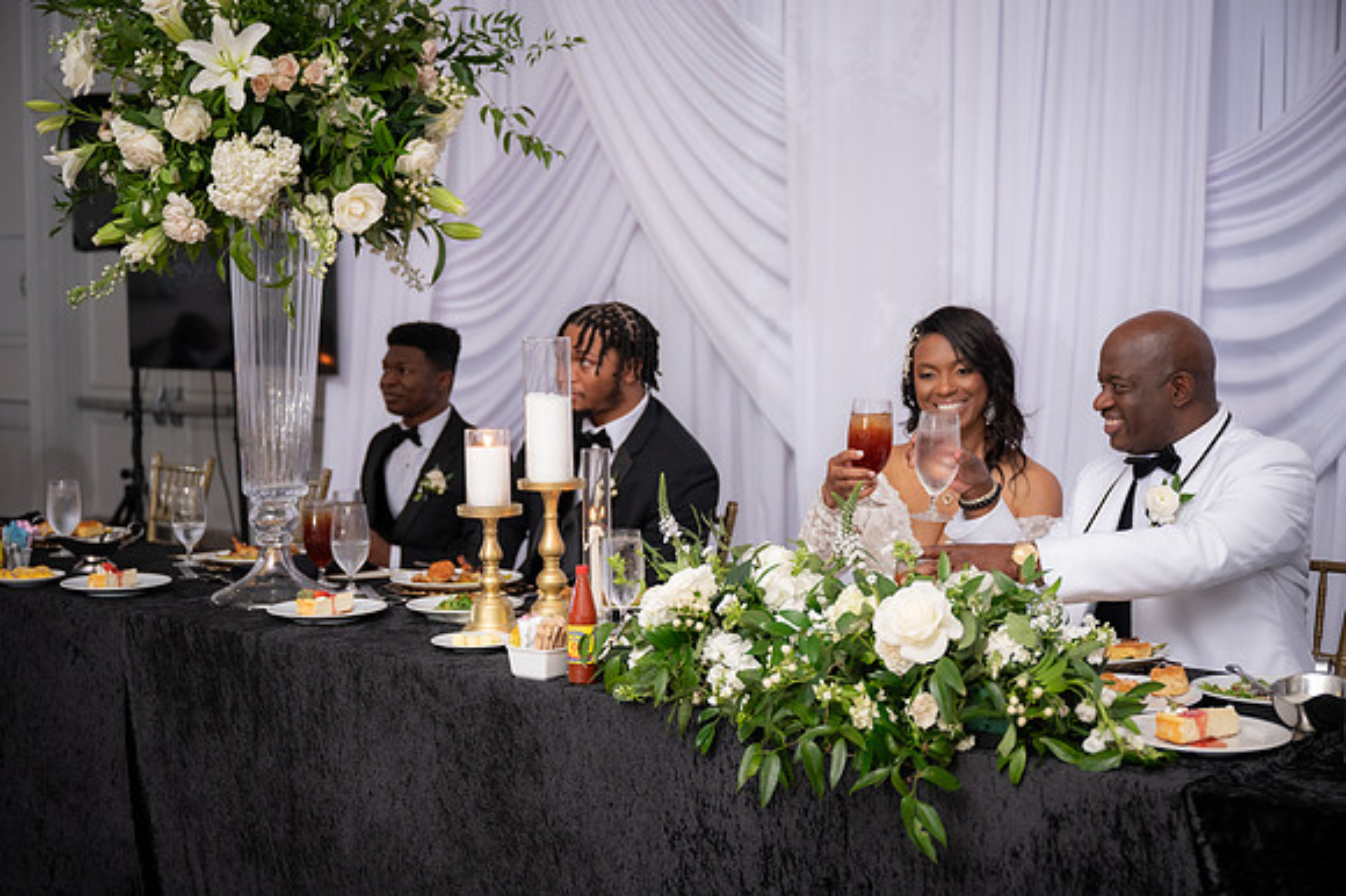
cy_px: 448
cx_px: 663
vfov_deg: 27.9
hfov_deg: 40.9
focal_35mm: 48
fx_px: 1803
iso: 2000
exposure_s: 1/250
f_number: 2.8
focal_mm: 47
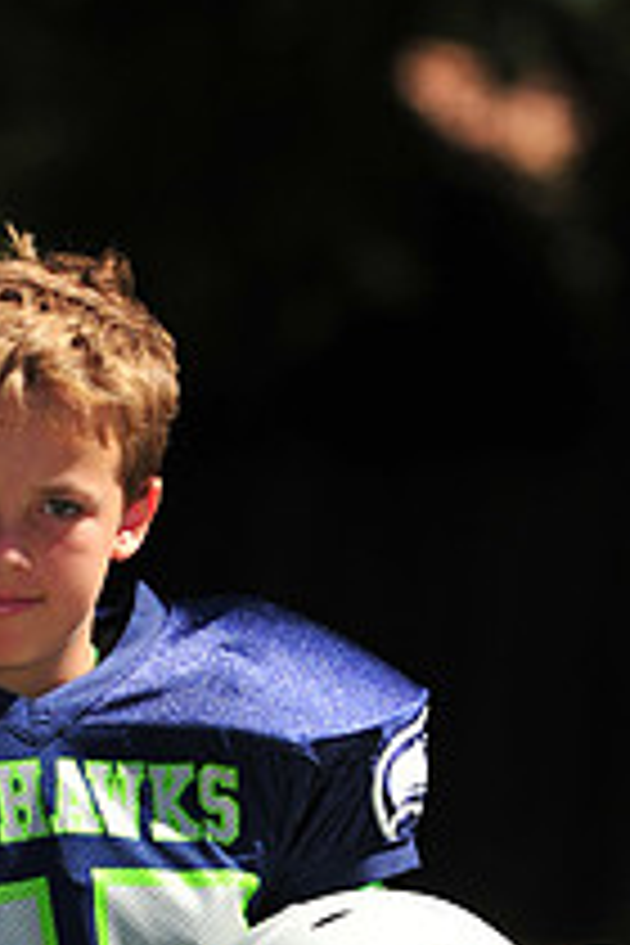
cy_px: 1026
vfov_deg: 4.0
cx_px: 63
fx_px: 13386
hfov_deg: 2.7
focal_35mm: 510
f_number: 4.5
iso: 400
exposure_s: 1/4000
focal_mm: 185
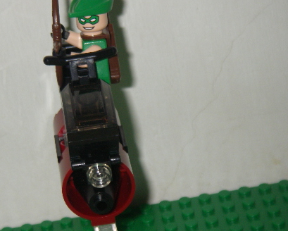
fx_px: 1263
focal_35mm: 148
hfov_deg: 13.0
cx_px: 95
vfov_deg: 10.5
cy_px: 111
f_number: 3.9
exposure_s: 1/80
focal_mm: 16
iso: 160
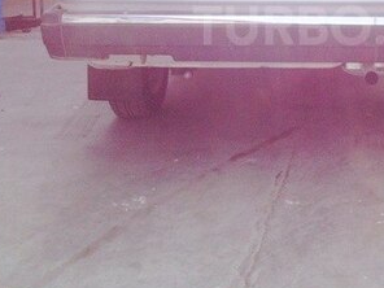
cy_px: 25
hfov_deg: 24.5
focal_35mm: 78
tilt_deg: -5.3
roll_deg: -0.8
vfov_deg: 18.6
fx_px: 865
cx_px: 326
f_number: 2.4
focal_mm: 4.28
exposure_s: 1/657
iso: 50
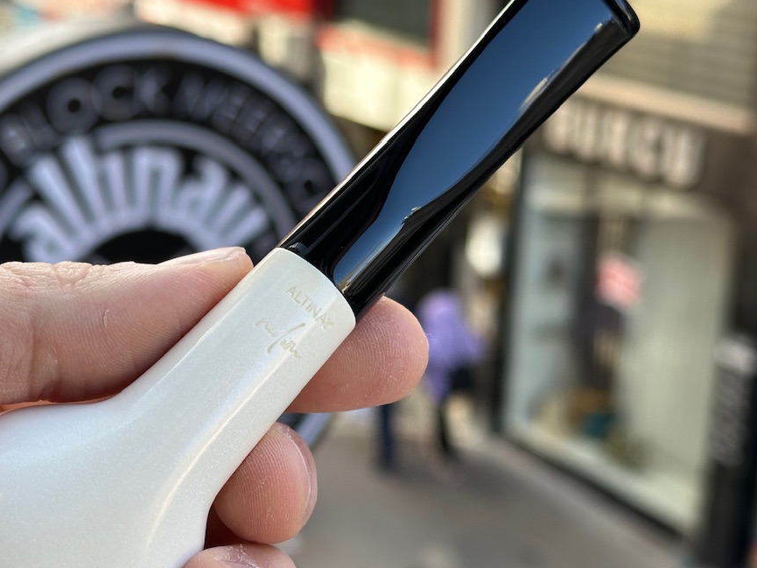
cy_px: 317
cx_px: 310
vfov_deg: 20.7
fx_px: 1553
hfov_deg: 27.3
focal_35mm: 71
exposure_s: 1/422
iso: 64
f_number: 1.78
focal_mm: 6.86
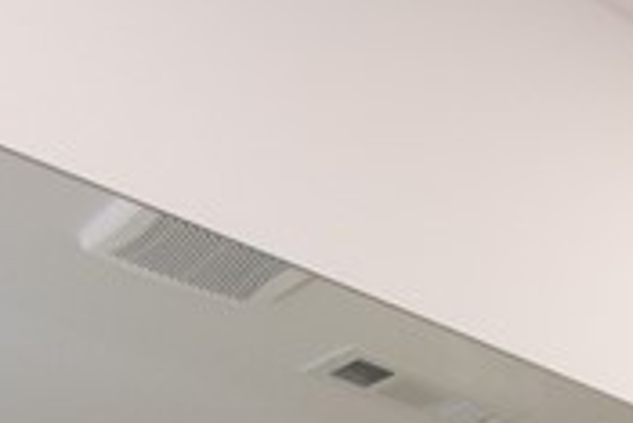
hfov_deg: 18.8
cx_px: 998
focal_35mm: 93
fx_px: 1637
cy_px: 1132
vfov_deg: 11.3
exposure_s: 1/100
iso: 800
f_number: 5
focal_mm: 10
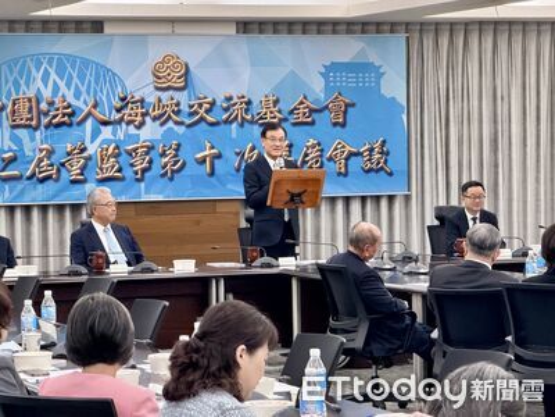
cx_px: 278
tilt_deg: -2.3
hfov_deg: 19.6
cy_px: 208
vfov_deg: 14.8
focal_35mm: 100
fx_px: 1603
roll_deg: +1.2
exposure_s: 1/60
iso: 640
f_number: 2.8
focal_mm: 16.89
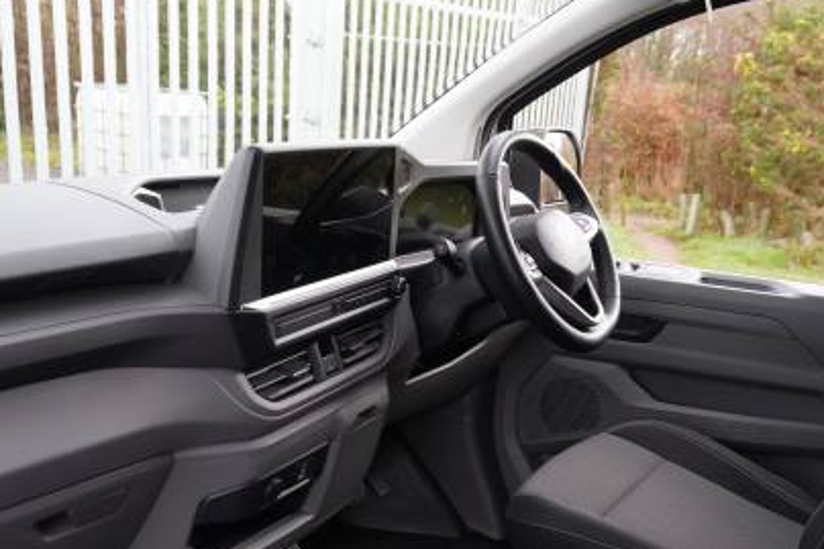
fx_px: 869
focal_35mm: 38
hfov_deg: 50.7
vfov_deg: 34.6
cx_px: 392
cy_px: 376
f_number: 3.5
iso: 2000
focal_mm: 16
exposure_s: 1/200
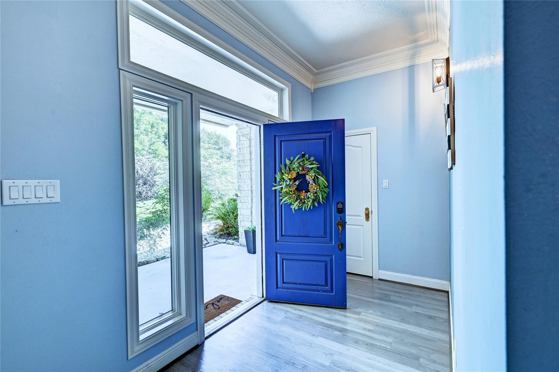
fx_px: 248
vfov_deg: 73.7
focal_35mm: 16
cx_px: 280
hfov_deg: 96.8
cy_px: 186
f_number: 8
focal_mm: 16
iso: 400
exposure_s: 1/25
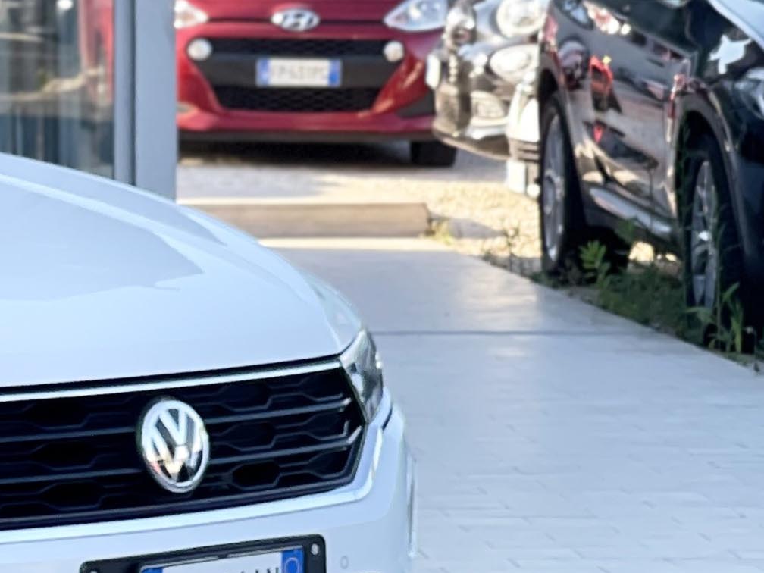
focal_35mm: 256
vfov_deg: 5.8
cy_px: 381
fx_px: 5650
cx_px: -643
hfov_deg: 7.5
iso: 25
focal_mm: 7.5
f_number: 2.2
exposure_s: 1/121
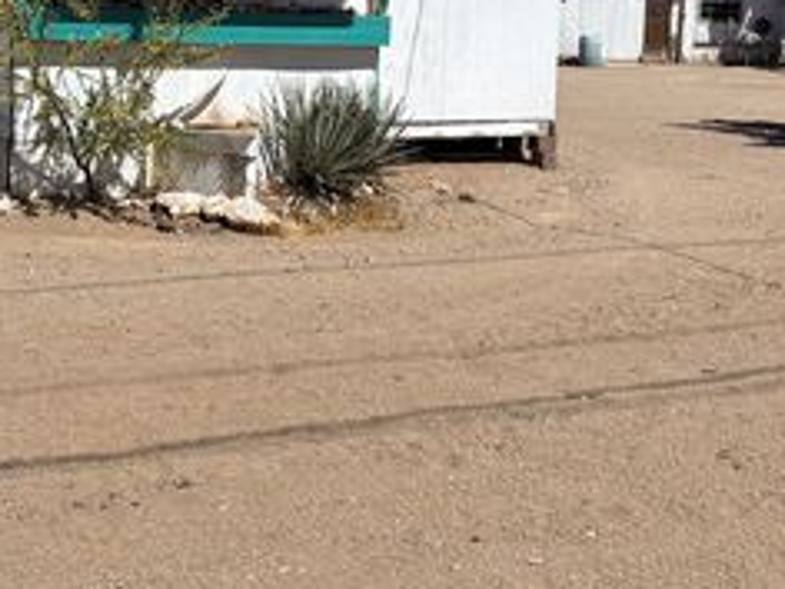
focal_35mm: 55
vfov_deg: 26.3
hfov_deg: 34.3
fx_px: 1247
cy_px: 158
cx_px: 216
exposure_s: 1/8850
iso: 50
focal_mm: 5.96
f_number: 1.6
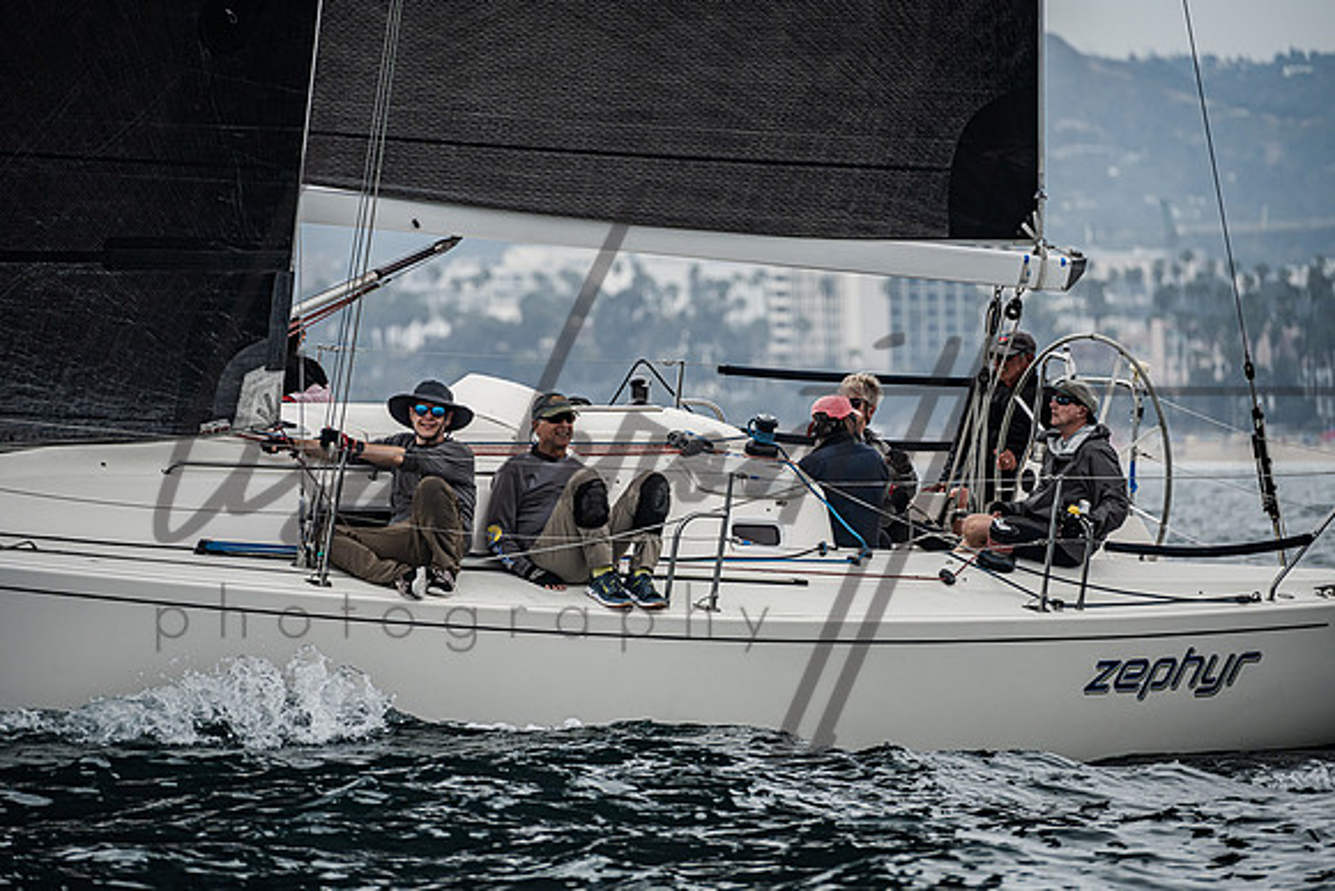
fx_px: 15180
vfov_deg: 3.4
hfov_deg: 5.0
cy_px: 446
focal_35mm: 409
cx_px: 668
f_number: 8
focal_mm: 400
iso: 400
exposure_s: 1/1600
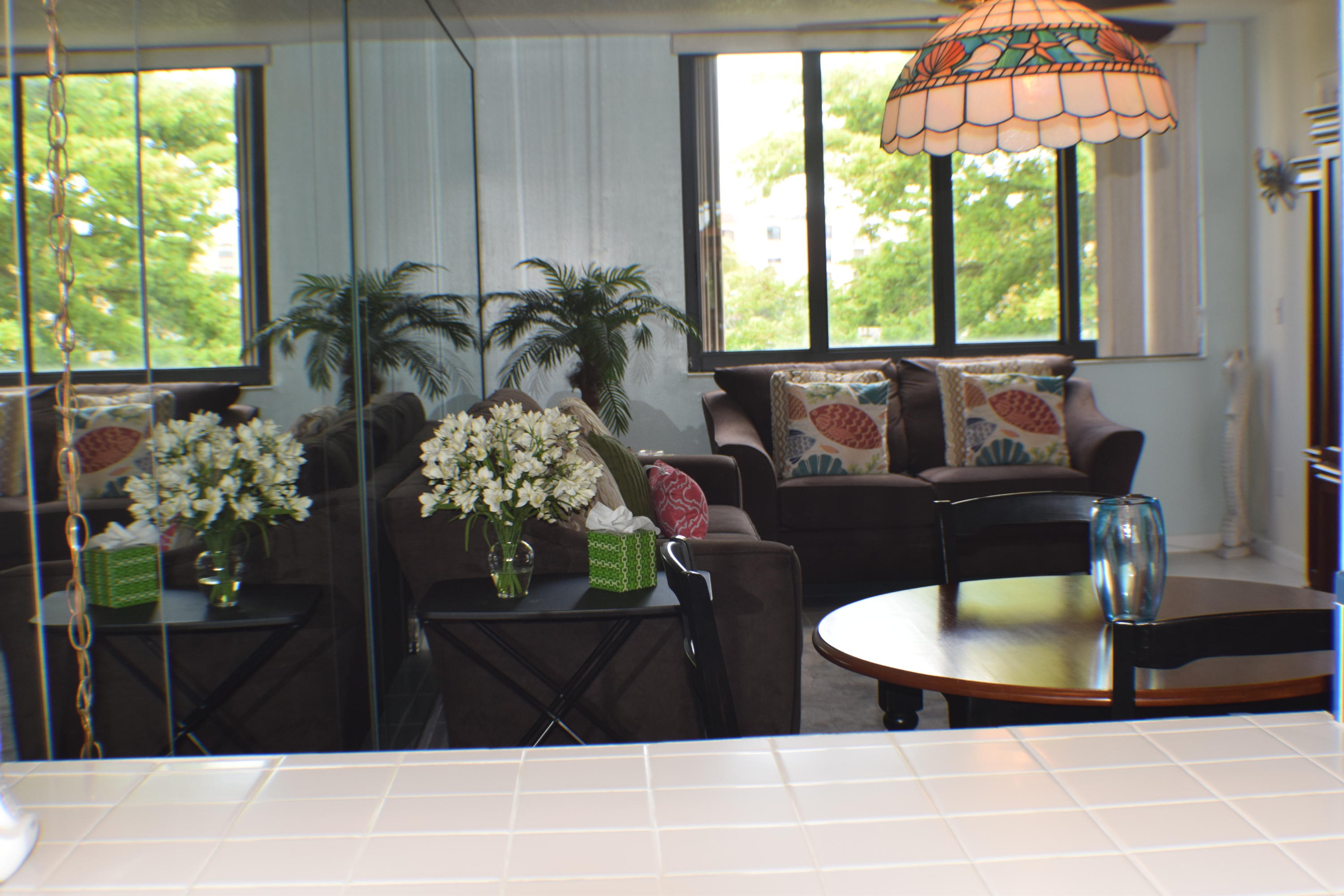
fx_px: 2240
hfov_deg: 33.4
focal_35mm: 60
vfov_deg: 22.6
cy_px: 448
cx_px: 672
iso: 450
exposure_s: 1/125
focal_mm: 40
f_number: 5.6
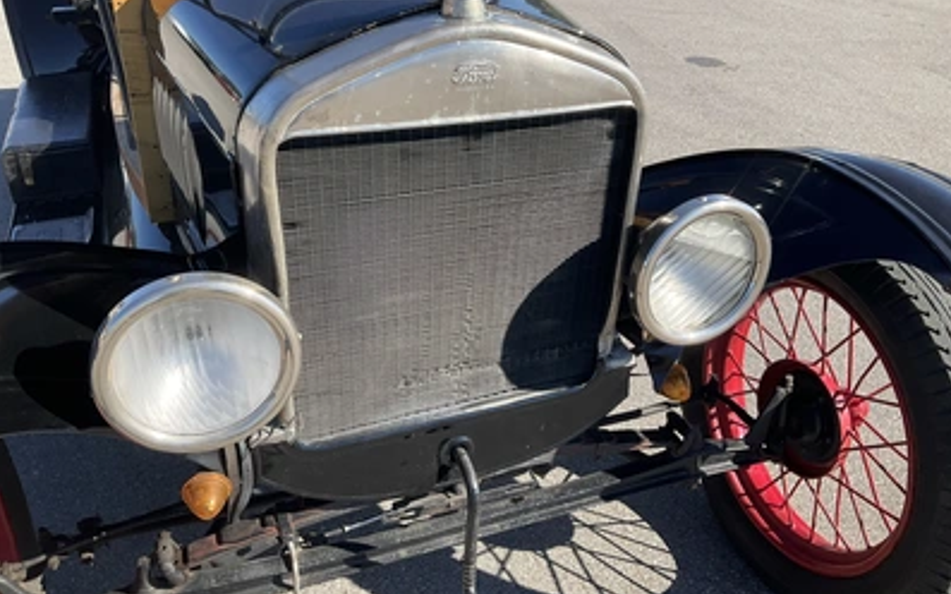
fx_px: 803
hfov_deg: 61.2
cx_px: 477
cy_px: 240
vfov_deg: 40.4
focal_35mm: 31
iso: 25
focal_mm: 3
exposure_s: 1/842
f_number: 1.8
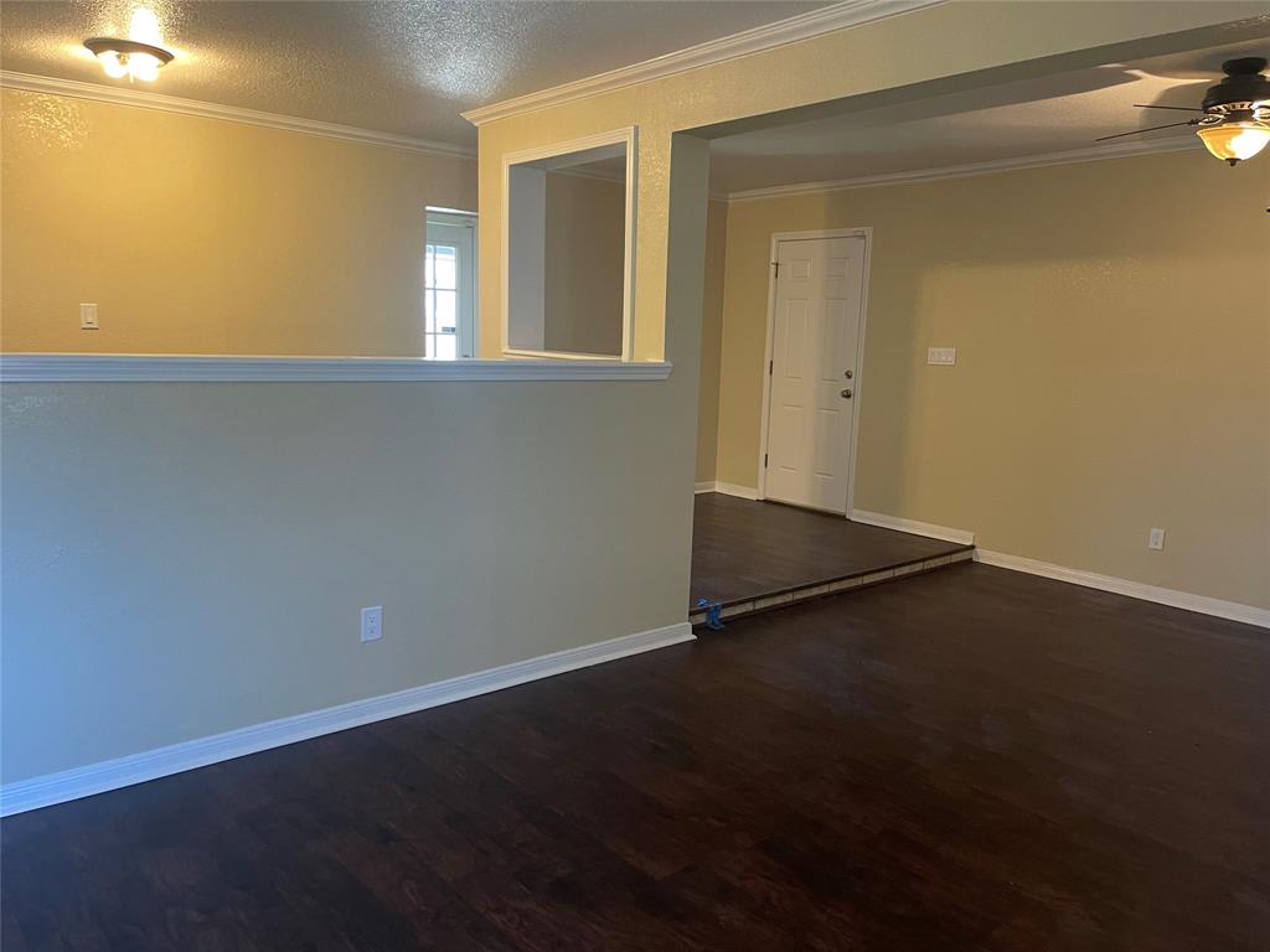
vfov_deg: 54.9
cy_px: 476
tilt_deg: -9.7
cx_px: 635
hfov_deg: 69.4
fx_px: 917
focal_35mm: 25
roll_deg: -1.8
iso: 320
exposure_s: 1/60
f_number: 1.6
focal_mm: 5.1
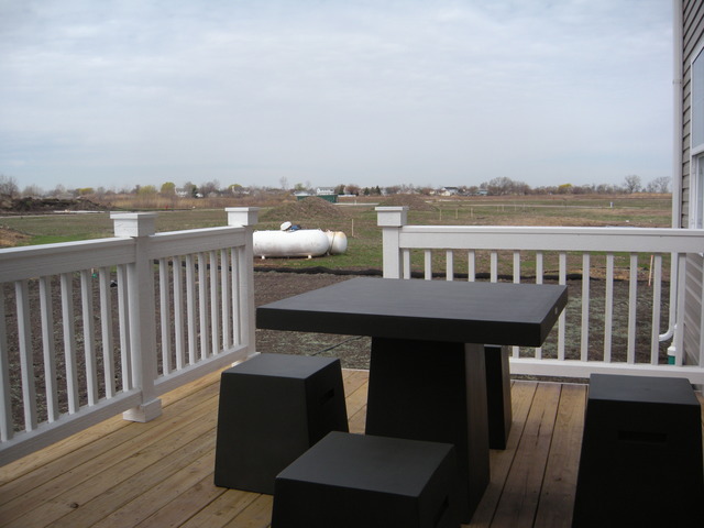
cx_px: 352
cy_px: 264
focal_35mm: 35
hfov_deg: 52.6
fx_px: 712
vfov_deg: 40.7
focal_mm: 5.9
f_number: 3.8
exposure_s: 1/782
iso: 64
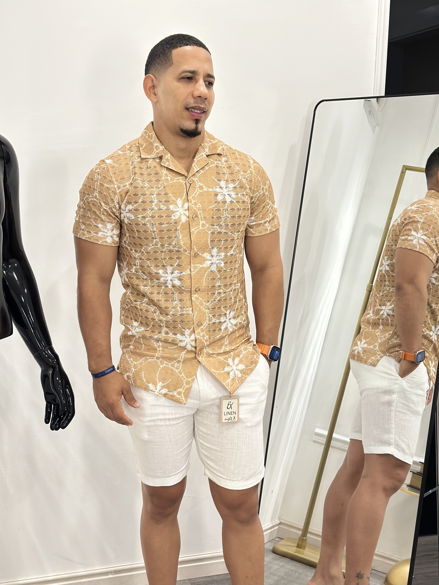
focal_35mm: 48
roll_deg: -1.1
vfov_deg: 39.7
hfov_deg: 30.3
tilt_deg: -8.8
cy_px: 292
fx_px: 812
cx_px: 220
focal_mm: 6.86
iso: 200
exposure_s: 1/59
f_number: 1.78
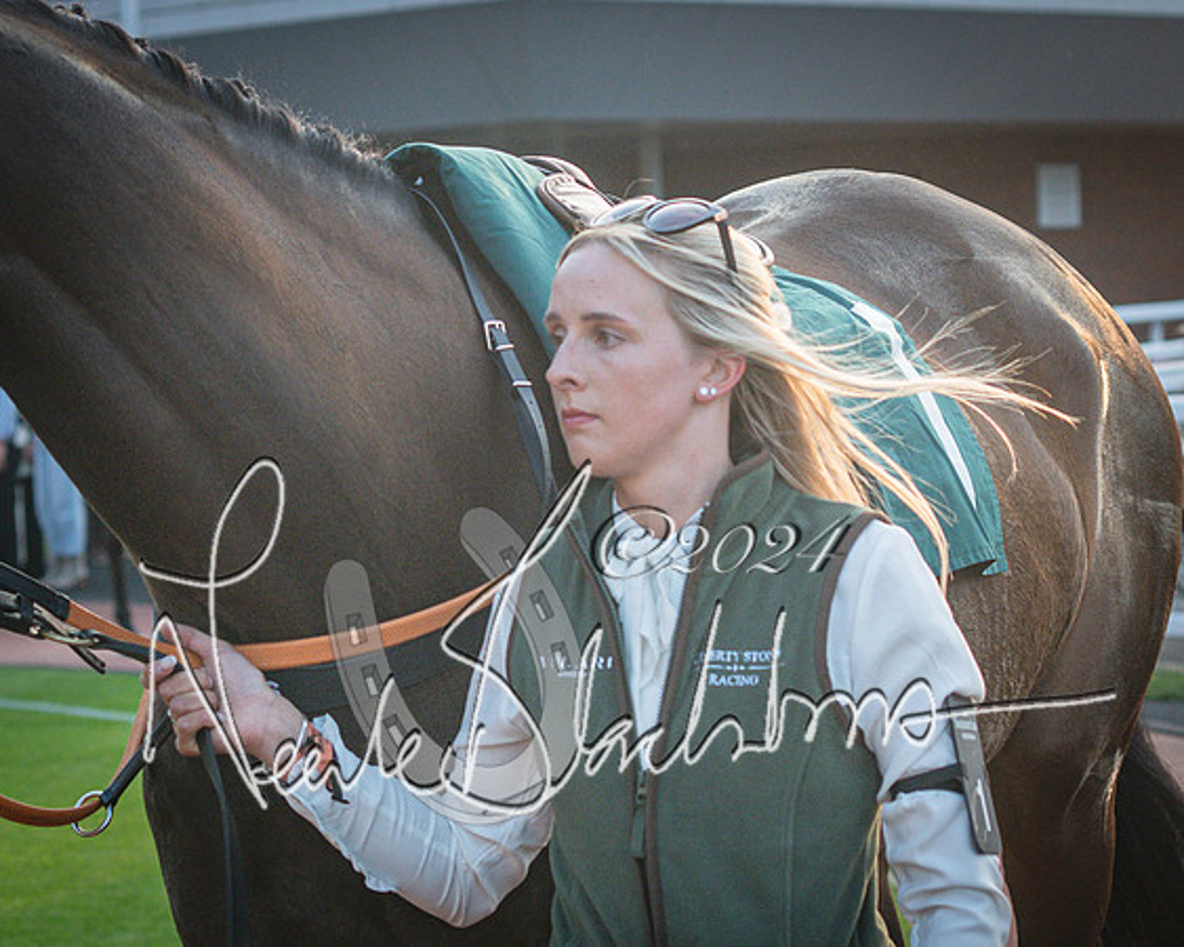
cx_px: 626
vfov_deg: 12.6
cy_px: 332
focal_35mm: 122
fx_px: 4276
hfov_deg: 15.8
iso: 640
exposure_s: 1/1250
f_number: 3.5
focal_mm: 50
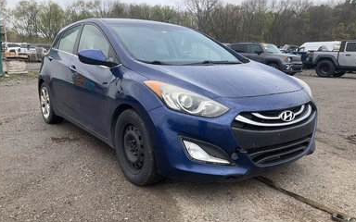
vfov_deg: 39.4
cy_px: 121
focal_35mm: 32
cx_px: 176
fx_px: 310
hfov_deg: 59.7
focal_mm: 3
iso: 25
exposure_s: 1/962
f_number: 1.8
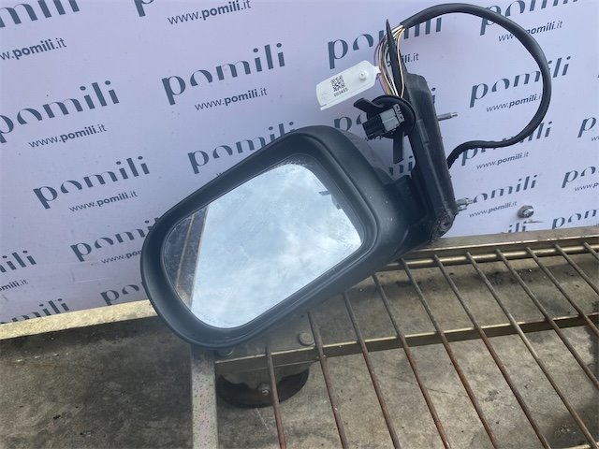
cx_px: 300
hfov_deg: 67.3
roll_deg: -3.4
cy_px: 224
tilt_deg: -40.2
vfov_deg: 53.1
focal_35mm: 26
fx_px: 450
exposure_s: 1/1287
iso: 32
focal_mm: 4.25
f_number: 1.8
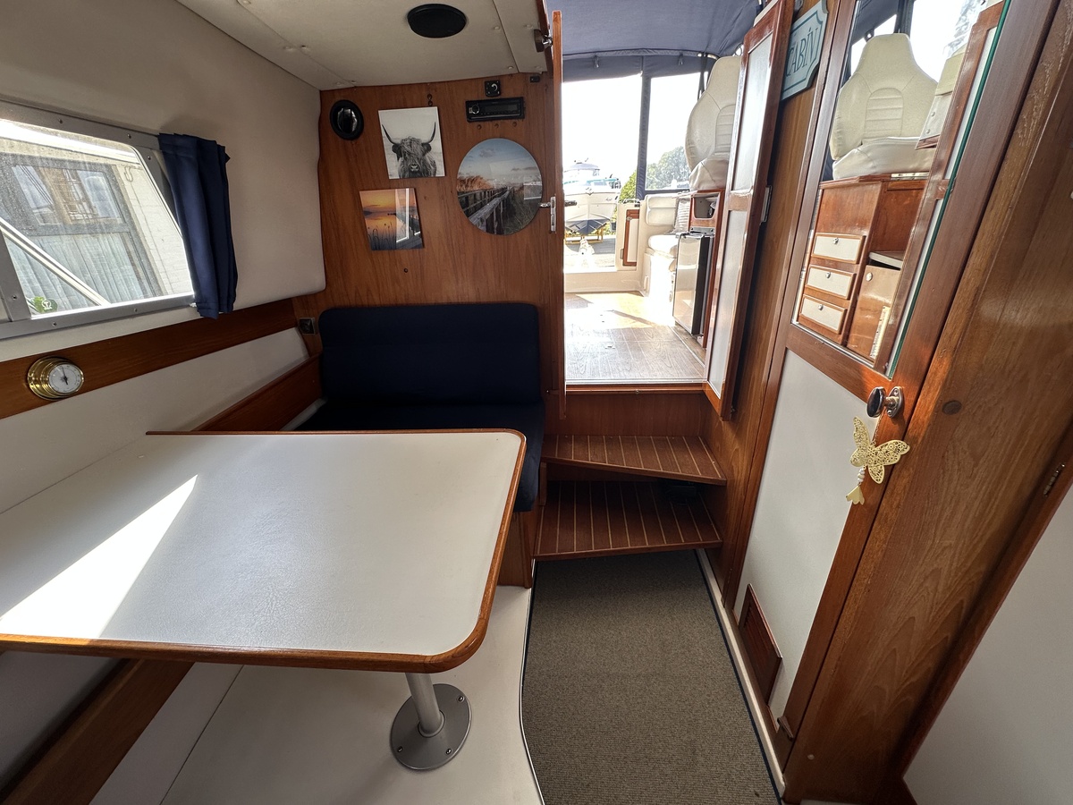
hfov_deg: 102.1
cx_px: 536
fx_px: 434
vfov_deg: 85.7
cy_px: 402
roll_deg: +3.8
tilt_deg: -22.9
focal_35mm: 14
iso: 50
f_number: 2.2
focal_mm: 2.22
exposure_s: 1/99
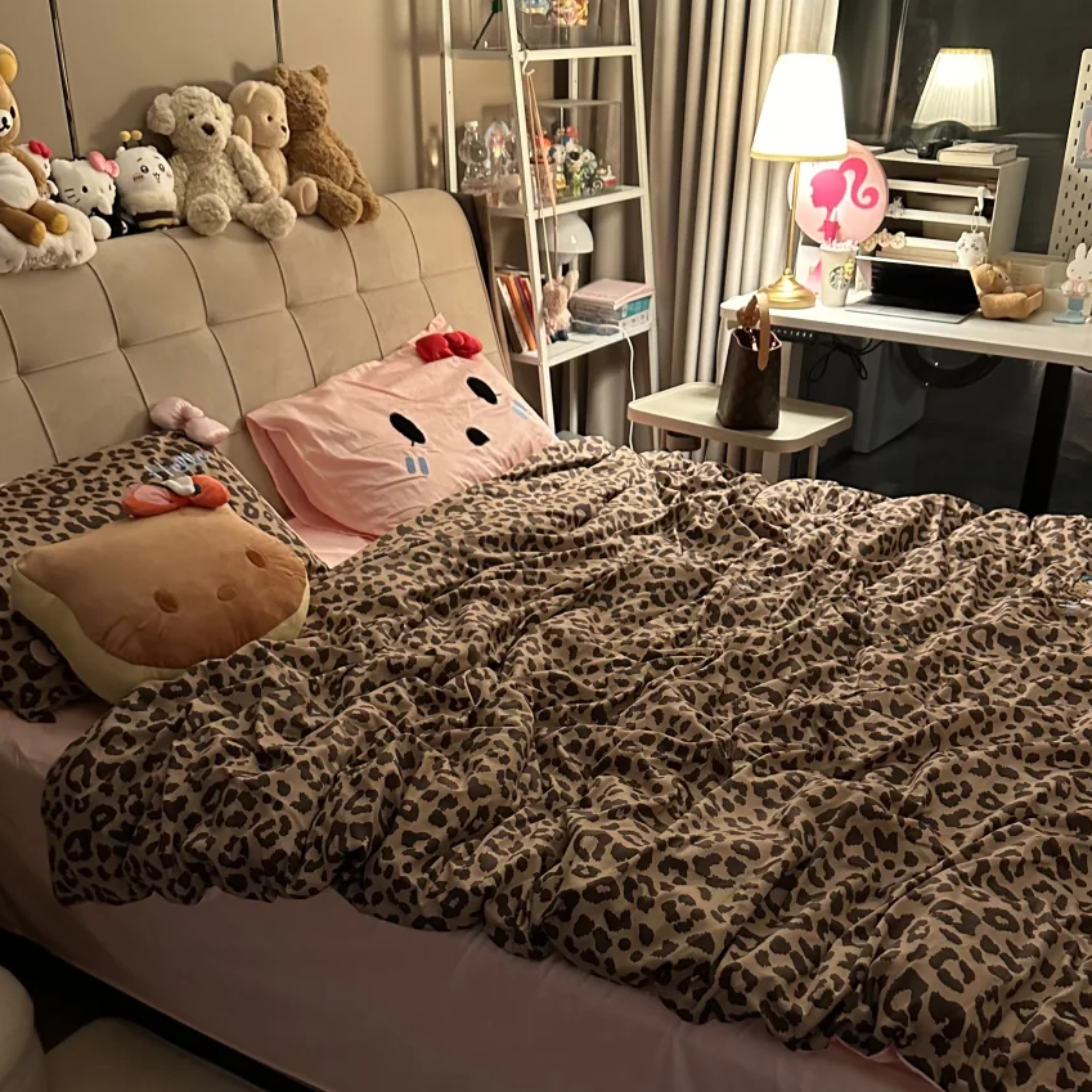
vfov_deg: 45.1
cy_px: 754
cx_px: 589
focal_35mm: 36
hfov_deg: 46.0
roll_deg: -0.8
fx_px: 1285
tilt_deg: -29.1
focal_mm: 6.86
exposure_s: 1/35
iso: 1000
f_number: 1.78
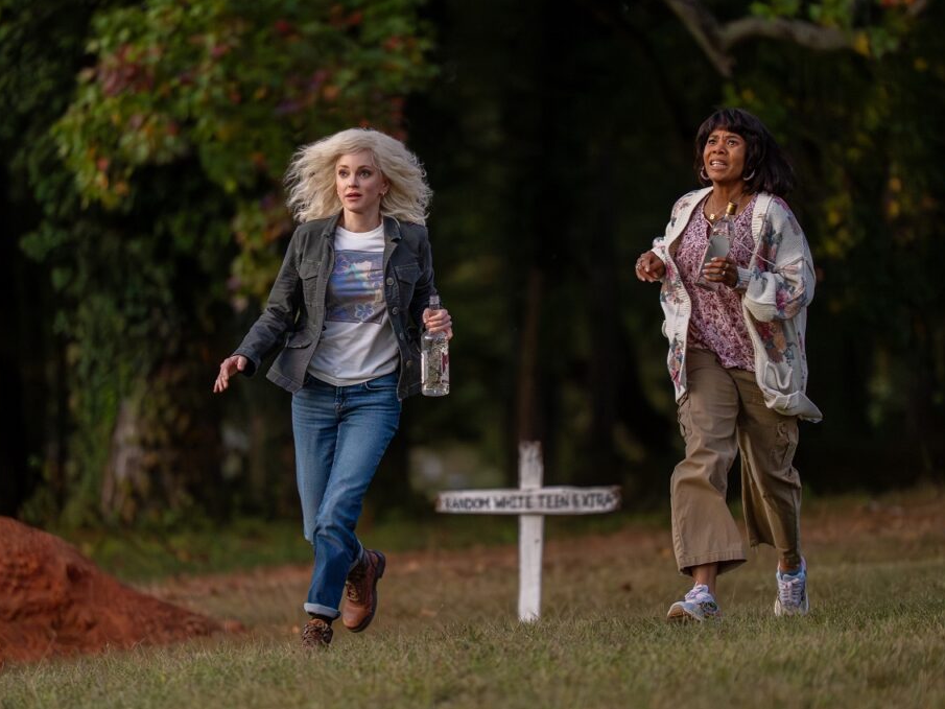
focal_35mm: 198
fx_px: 5406
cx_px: 458
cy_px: 354
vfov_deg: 7.5
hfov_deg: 10.0
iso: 10000
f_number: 2.8
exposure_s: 1/500
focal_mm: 182
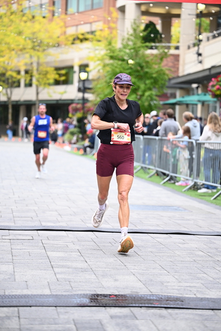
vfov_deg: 21.9
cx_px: 110
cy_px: 166
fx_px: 856
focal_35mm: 93
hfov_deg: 14.7
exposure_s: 1/1600
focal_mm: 93
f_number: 2.8
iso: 1250
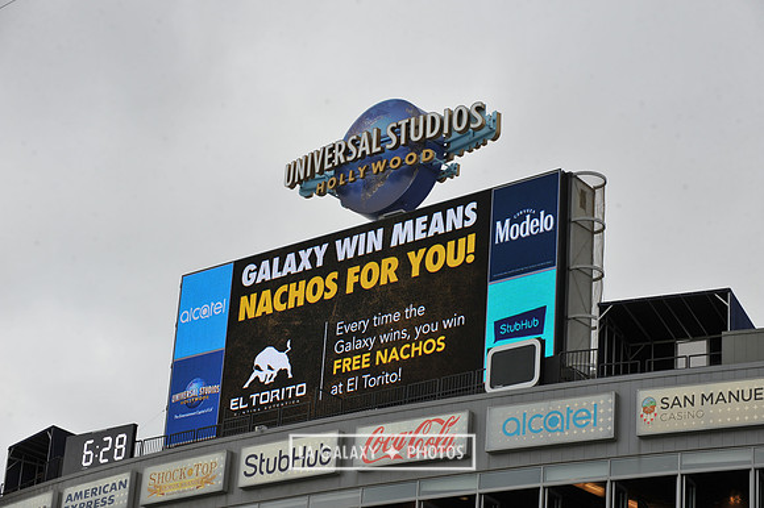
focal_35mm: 90
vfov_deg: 15.2
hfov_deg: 22.6
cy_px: 254
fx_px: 1909
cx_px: 382
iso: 400
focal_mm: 90
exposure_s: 1/200
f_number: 9
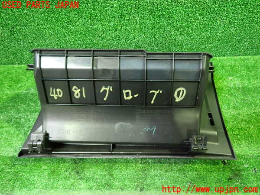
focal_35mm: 25
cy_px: 98
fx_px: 188
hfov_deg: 69.4
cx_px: 130
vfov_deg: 54.9
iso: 800
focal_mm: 4.5
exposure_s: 1/30
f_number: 2
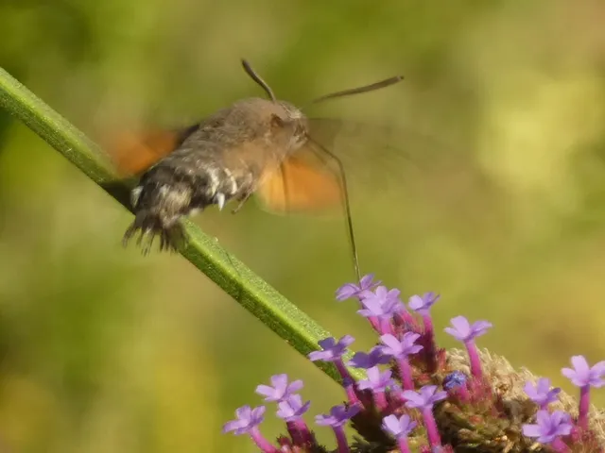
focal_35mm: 274
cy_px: 226
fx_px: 4789
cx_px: 302
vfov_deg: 5.4
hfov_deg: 7.2
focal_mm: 49.1
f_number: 5.5
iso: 80
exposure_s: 1/80
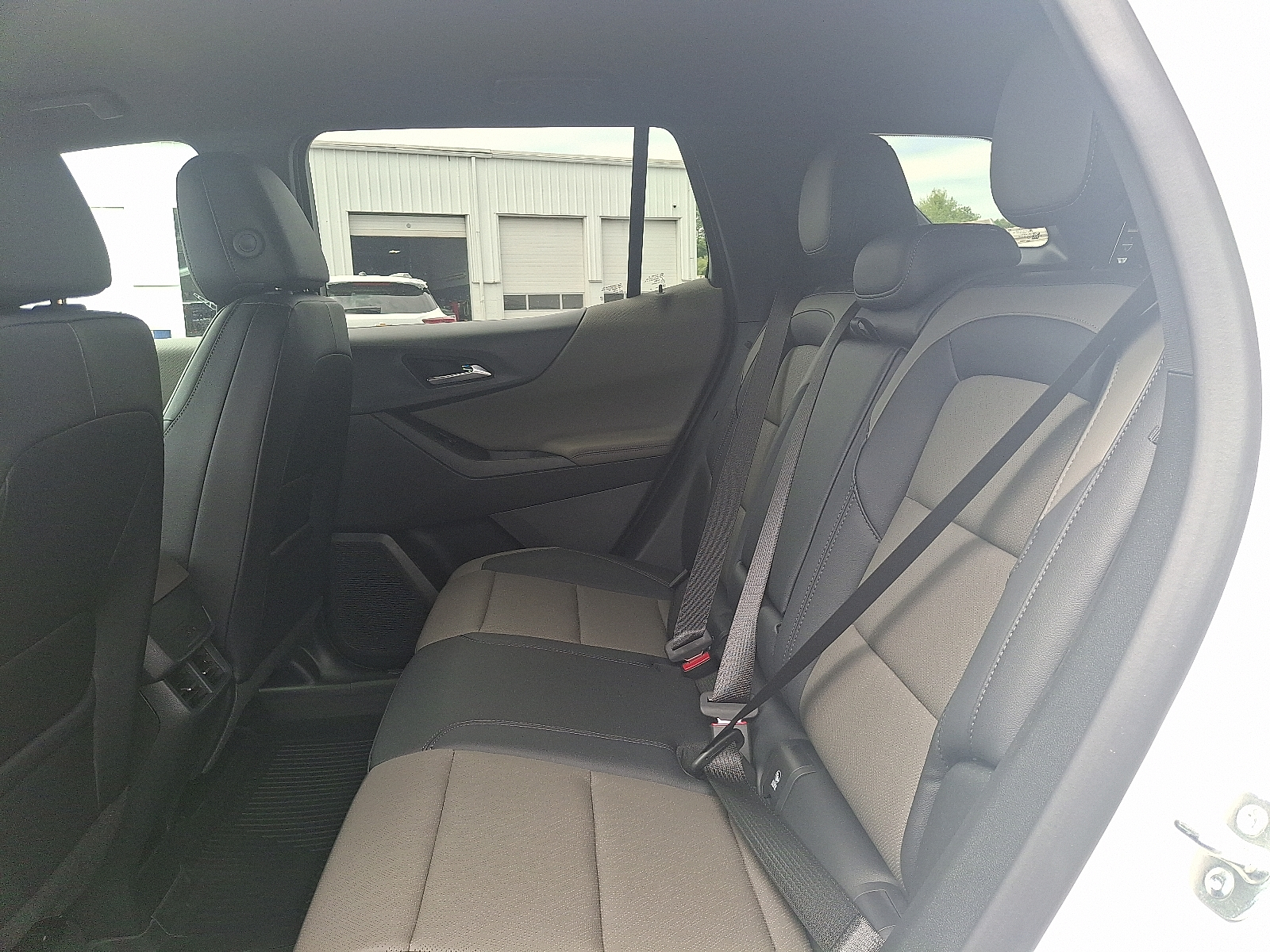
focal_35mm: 25
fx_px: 917
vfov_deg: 54.9
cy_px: 476
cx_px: 635
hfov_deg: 69.4
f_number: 1.8
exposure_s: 1/278
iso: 30
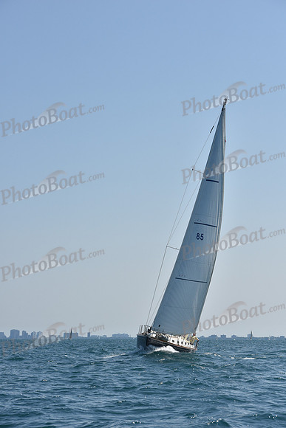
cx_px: 143
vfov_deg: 20.4
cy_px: 214
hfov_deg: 13.7
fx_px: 1191
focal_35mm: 100
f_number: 8
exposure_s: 1/1600
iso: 250
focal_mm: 100
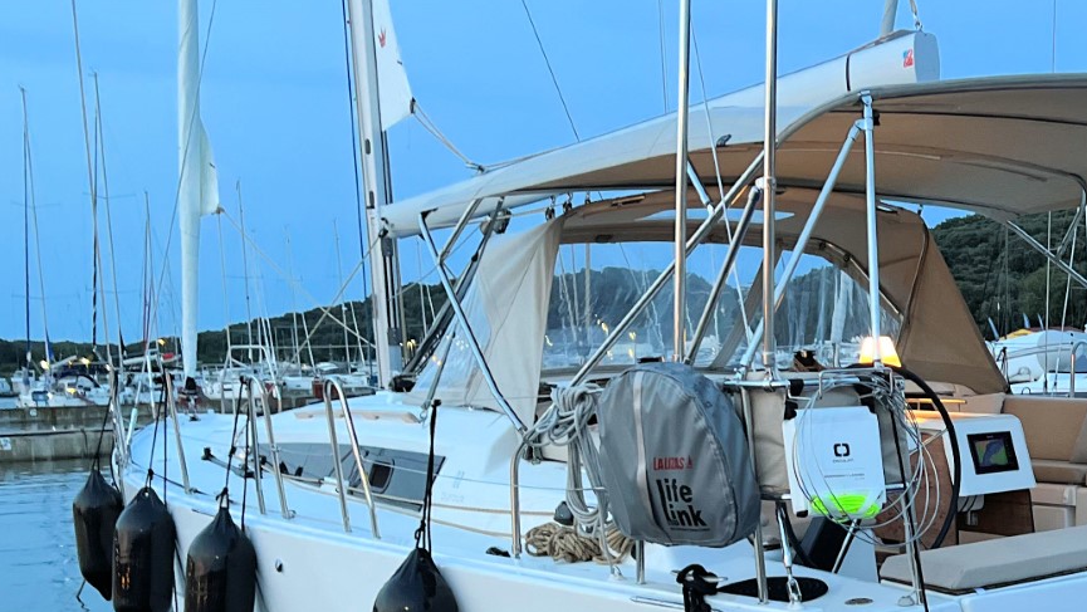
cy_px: 543
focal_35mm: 55
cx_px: 935
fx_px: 1586
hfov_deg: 36.0
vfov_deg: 21.4
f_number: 1.5
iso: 400
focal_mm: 5.7
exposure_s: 1/50
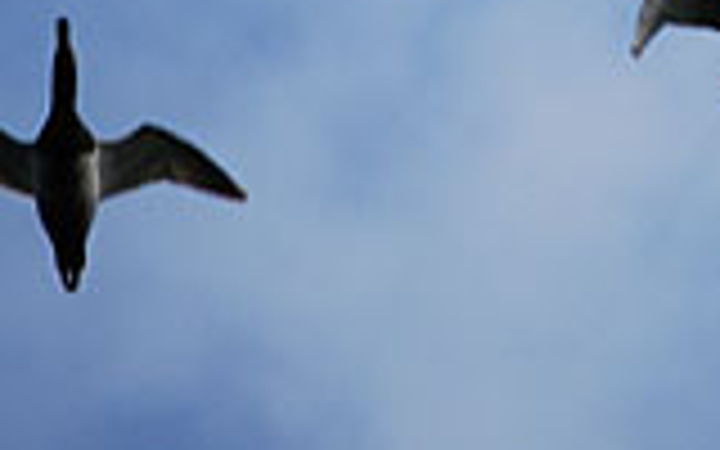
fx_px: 16934
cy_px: -180
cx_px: 648
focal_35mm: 863
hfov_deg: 2.4
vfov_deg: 1.5
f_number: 5.6
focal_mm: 200
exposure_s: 1/640
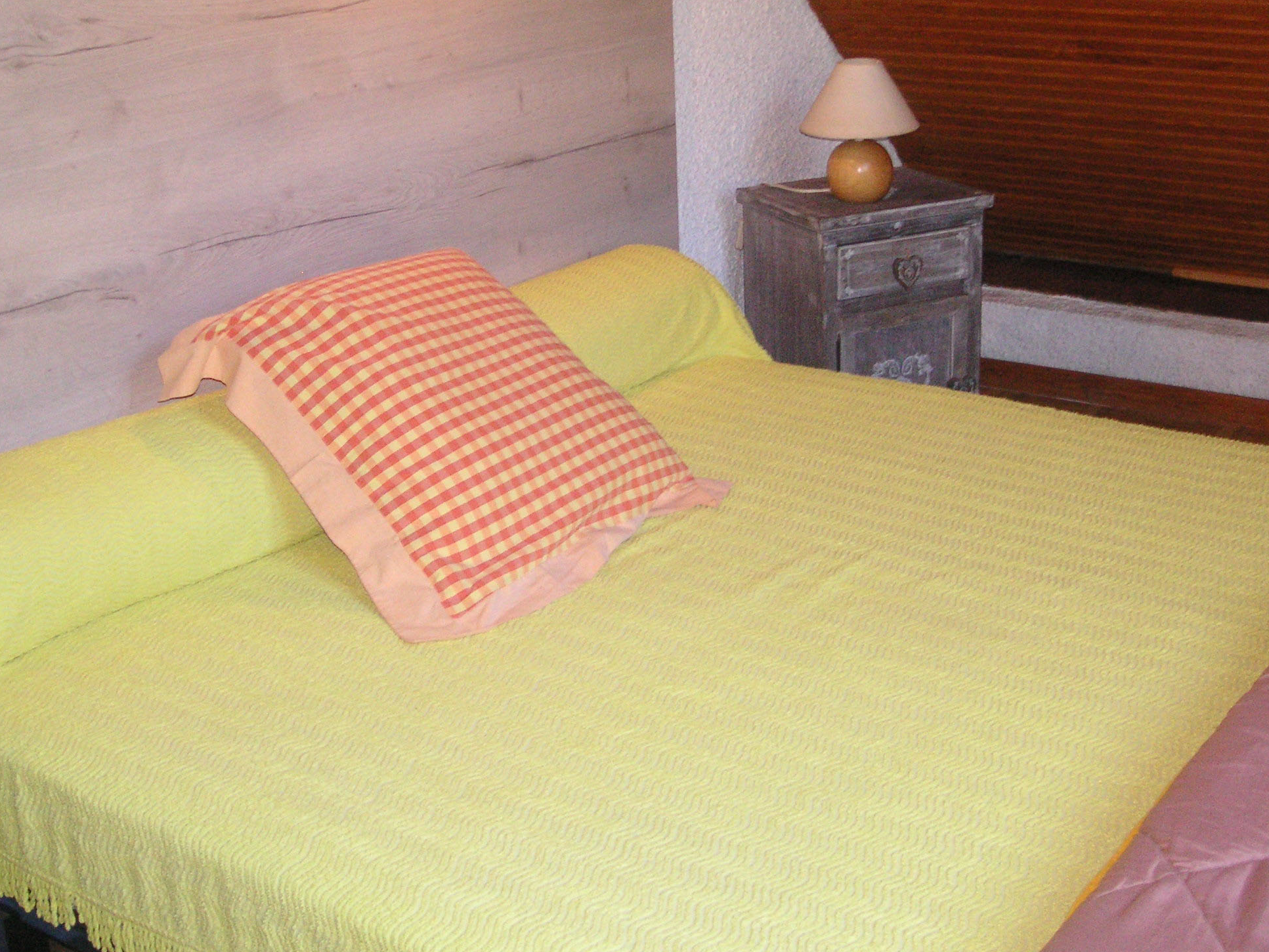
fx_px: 1796
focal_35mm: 49
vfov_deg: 29.5
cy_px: 328
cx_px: 624
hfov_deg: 38.9
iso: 160
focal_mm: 6.1
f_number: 2.8
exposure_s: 1/45
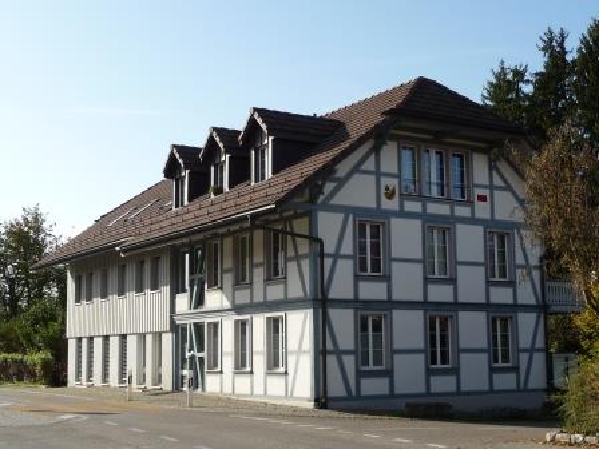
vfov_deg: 28.6
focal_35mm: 51
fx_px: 883
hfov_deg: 37.5
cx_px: 300
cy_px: 224
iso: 100
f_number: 3.9
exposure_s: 1/640
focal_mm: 6.7
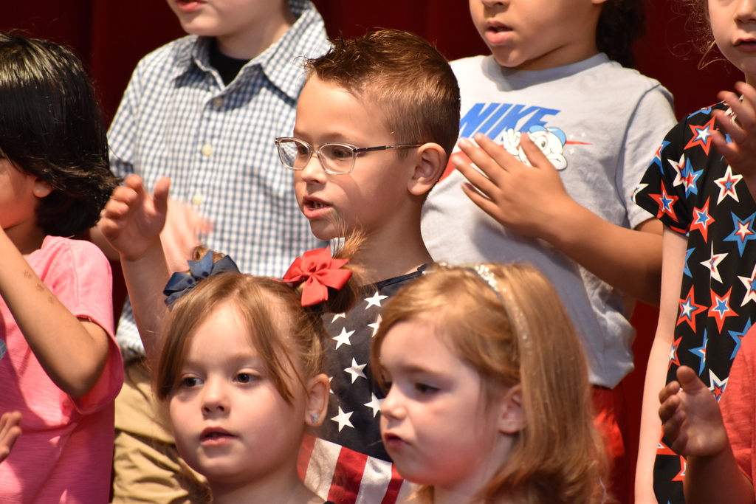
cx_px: 378
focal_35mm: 450
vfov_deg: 3.1
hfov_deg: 4.6
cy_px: 252
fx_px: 9451
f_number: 6.3
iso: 1250
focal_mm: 300
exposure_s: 1/125
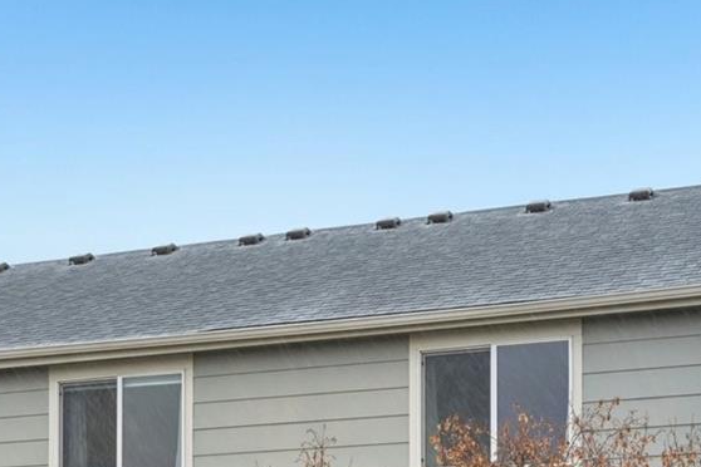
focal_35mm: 86
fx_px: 1674
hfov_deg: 23.6
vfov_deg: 15.0
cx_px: 308
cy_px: 643
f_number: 8
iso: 100
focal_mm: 30
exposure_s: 1/40
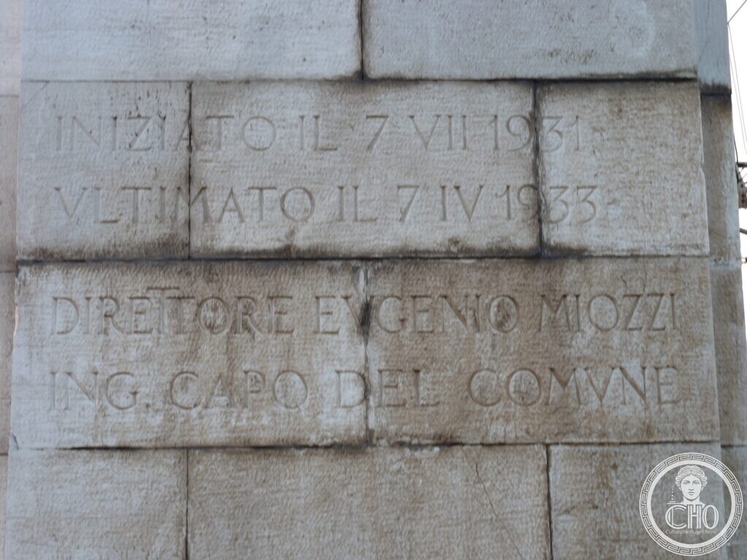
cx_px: 374
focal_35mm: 72
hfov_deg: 27.0
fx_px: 1554
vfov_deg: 20.4
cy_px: 280
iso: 80
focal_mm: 11.9
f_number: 4.1
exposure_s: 1/40
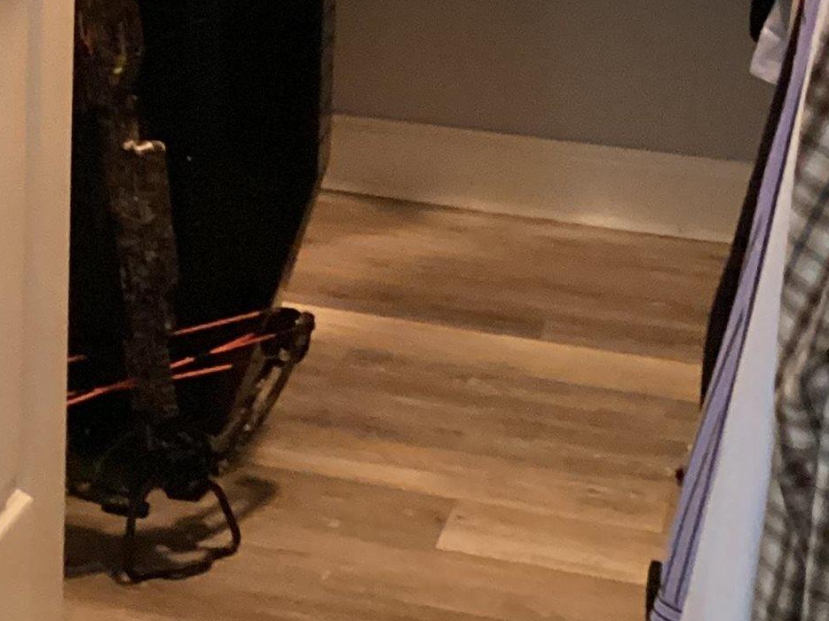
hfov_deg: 18.7
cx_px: -8
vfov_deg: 13.6
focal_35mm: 102
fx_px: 2442
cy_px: -323
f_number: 2.4
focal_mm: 3.3
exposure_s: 1/30
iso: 640
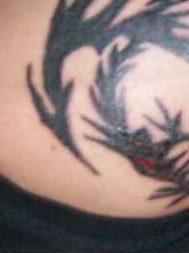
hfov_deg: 13.4
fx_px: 752
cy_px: 59
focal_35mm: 103
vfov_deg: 19.0
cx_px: 293
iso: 400
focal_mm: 5.7
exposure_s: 1/125
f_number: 2.8
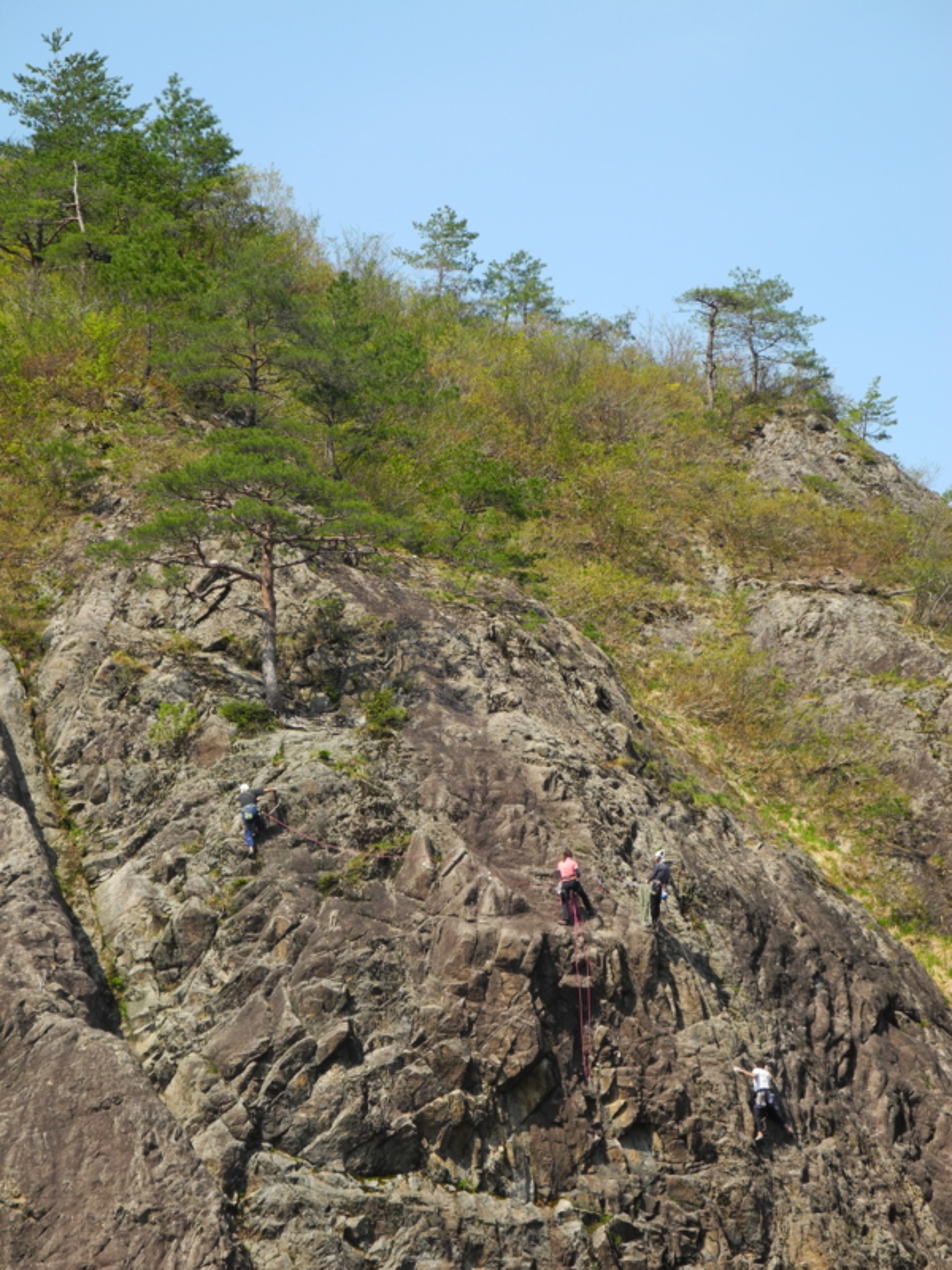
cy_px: 635
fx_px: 4364
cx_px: 476
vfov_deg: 16.6
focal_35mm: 119
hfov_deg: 12.5
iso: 100
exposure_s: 1/473
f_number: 4.5
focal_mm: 25.4
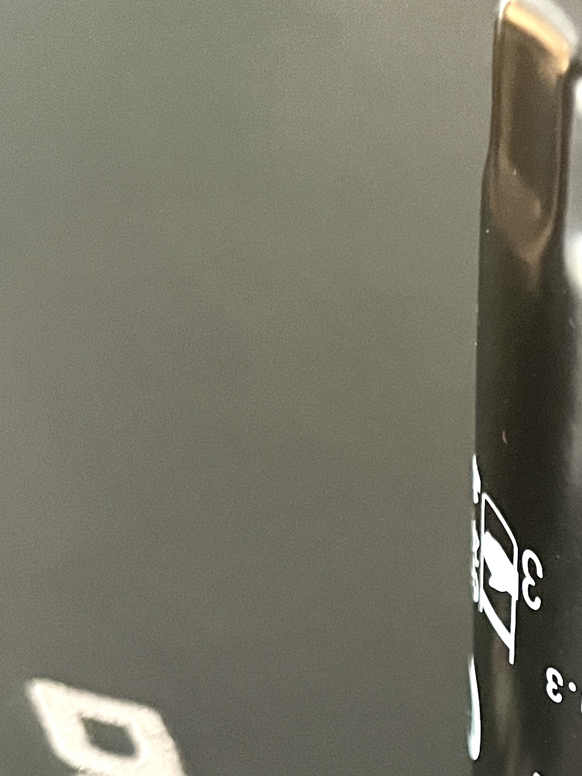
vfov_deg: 23.1
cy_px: 906
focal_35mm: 78
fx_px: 1749
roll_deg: -7.0
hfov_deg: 18.1
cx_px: 655
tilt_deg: -42.8
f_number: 1.5
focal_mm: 5.7
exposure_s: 1/33
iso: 640
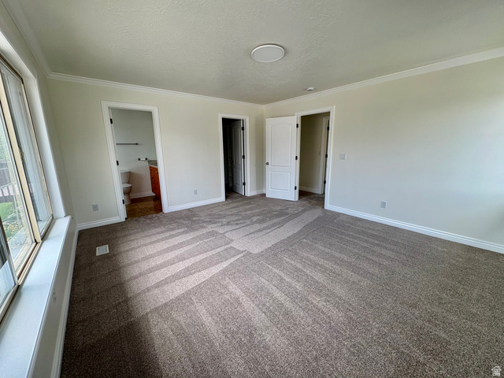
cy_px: 189
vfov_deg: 85.7
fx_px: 204
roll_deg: +1.0
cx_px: 252
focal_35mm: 14
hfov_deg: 102.1
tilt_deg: -10.6
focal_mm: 2.22
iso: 40
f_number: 2.2
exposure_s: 1/99
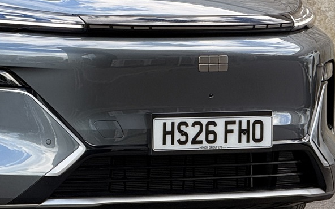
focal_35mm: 387
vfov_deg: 3.4
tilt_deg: +1.1
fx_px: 3533
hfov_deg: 5.4
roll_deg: +0.5
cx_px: -102
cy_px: 58
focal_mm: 15.66
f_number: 2.8
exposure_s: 1/227
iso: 50
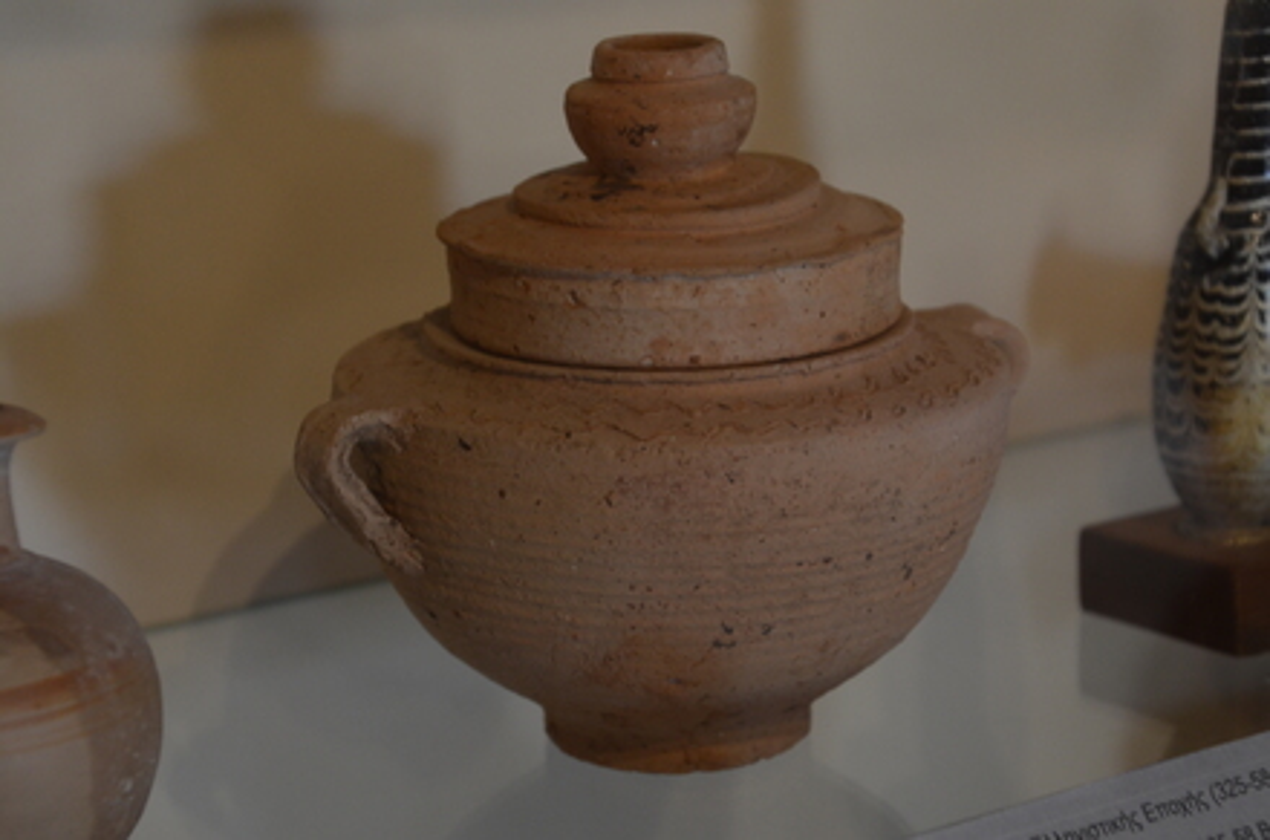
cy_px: 420
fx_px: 3061
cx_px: 635
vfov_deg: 15.6
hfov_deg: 23.4
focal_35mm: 87
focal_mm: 58
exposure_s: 1/40
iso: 800
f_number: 5
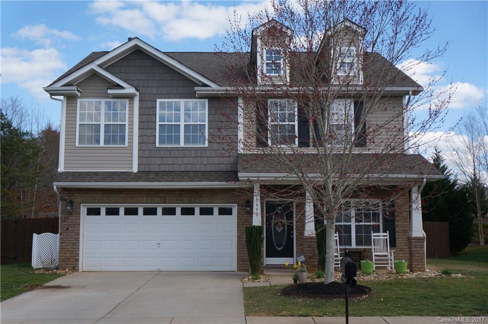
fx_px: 589
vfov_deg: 30.7
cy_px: 162
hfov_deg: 45.0
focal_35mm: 44
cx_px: 244
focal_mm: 29
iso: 320
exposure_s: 1/2000
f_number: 4
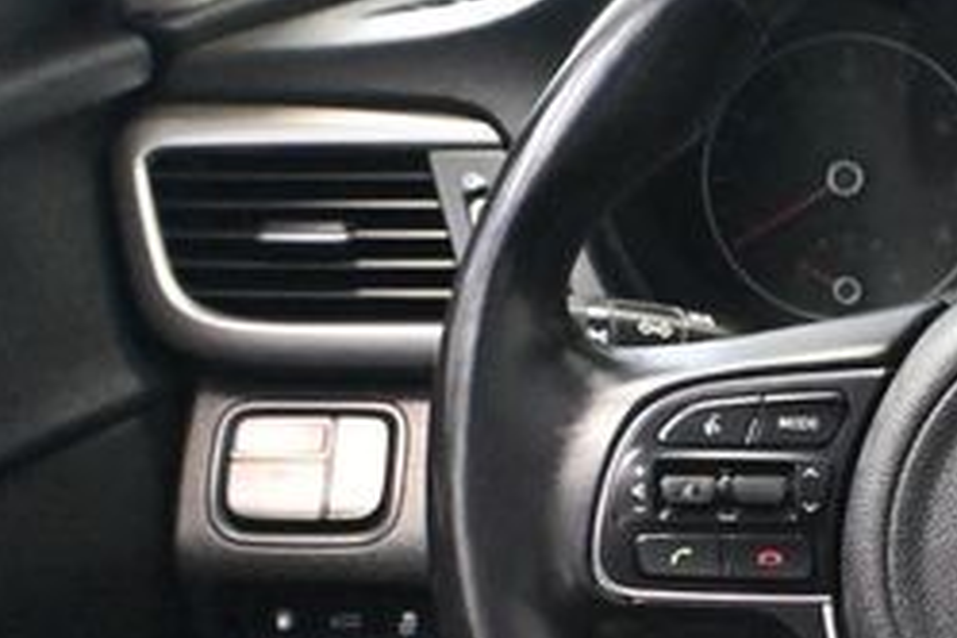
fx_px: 2559
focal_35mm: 96
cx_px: 1145
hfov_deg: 19.9
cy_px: 503
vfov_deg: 14.1
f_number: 4.2
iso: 12800
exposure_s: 1/40
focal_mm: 25
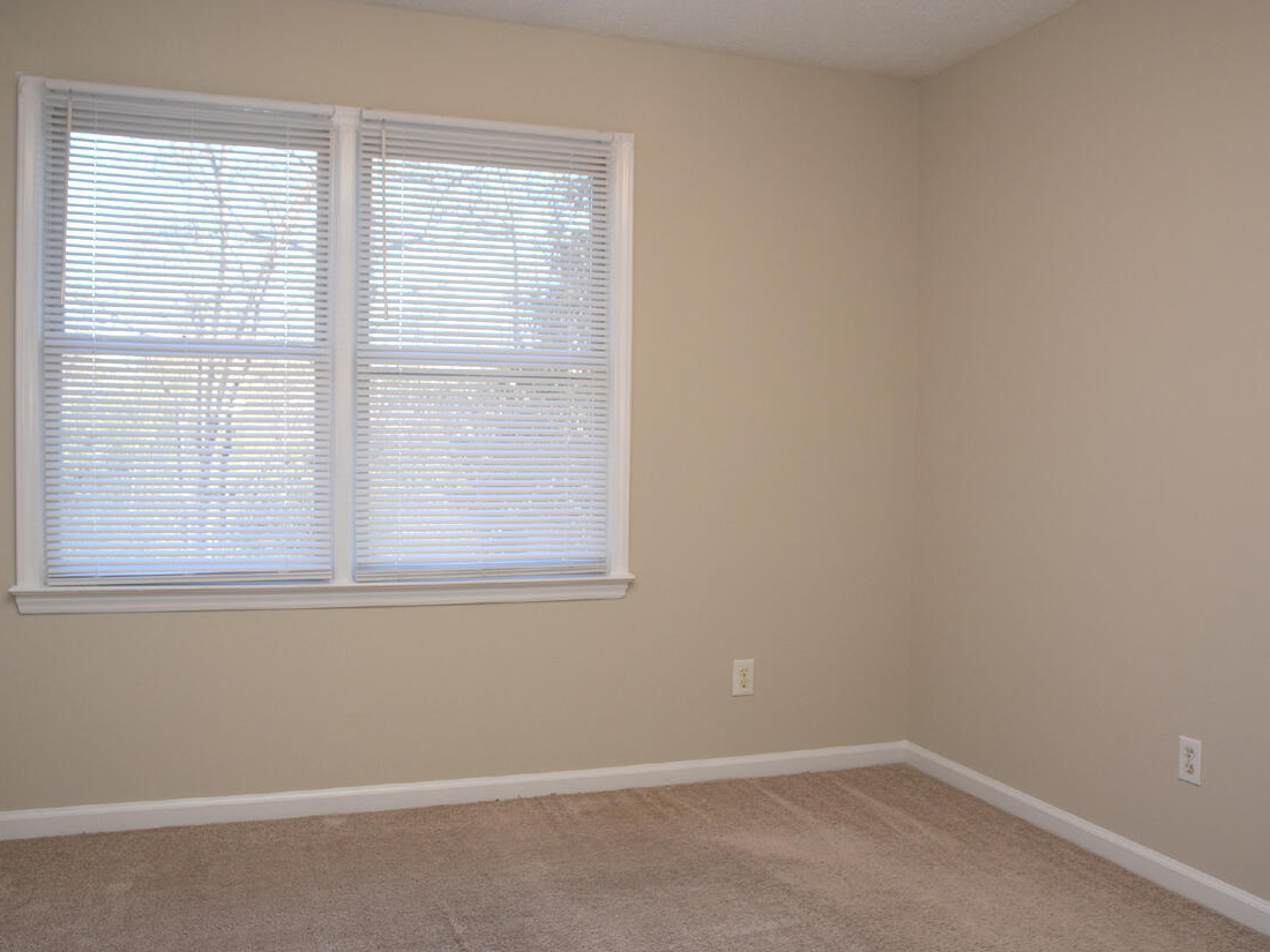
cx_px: 615
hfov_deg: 62.4
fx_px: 1048
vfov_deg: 48.9
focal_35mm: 29
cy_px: 468
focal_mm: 17
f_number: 5.6
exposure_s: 1/125
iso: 640
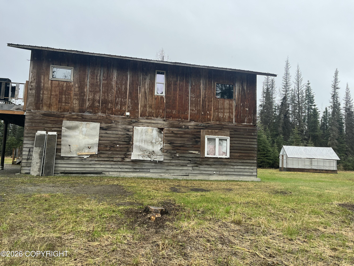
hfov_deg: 67.3
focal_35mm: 26
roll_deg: -2.1
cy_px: 133
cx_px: 177
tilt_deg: +7.2
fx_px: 266
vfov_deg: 53.1
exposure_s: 1/506
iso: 50
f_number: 1.6
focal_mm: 5.1
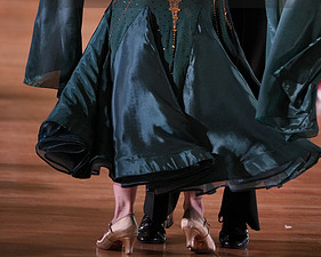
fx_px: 2927
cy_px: -30
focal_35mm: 308
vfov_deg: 5.0
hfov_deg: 6.3
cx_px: 203
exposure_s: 1/500
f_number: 2.8
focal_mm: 159
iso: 1000
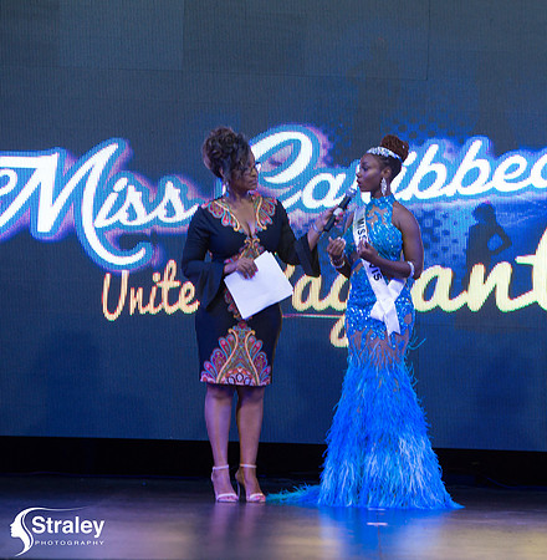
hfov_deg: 10.2
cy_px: 266
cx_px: 384
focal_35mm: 169
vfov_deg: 10.5
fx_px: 3047
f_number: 5
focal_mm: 122
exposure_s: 1/160
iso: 3200
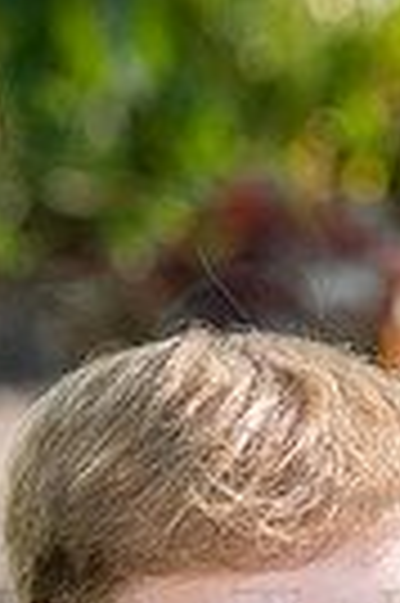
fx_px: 8137
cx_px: 261
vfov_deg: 4.2
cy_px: 788
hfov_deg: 2.8
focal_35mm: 487
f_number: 5.6
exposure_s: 1/320
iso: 800
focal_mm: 145
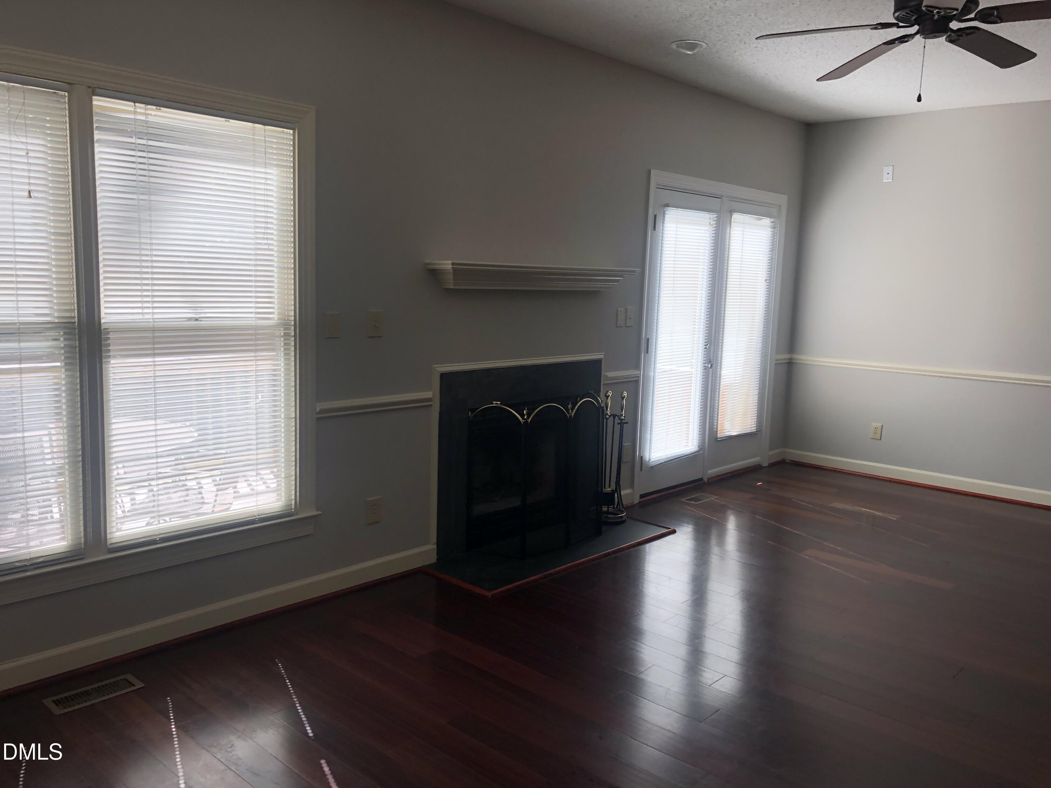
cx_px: 526
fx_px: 850
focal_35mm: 28
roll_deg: -1.6
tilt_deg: -7.2
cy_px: 394
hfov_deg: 63.4
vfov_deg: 49.7
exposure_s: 1/156
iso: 20
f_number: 1.8
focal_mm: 4
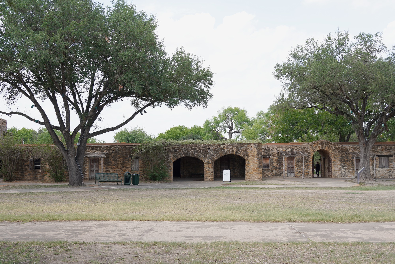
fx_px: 483
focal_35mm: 44
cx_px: 198
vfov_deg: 30.5
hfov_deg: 44.5
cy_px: 132
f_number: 8
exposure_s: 1/100
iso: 100
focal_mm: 44
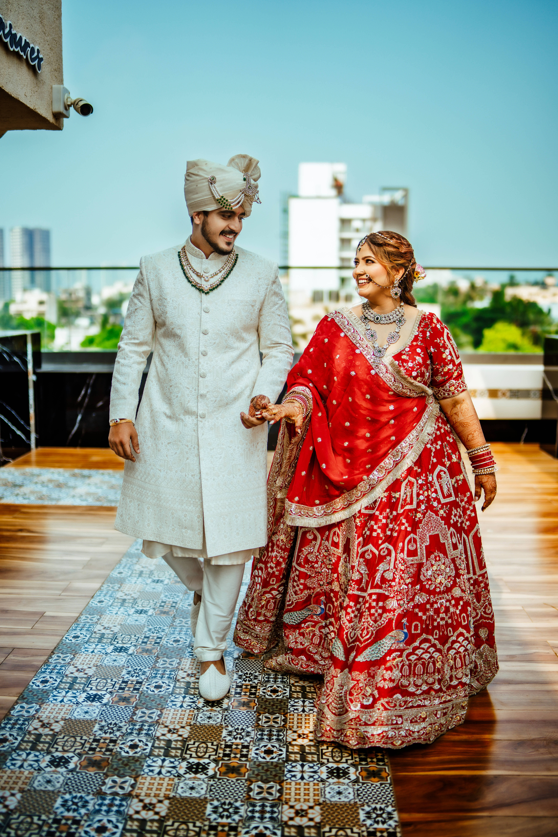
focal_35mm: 35
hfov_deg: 37.9
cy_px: 418
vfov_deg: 54.4
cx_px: 279
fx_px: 814
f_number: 1.4
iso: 50
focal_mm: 35
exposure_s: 1/1250
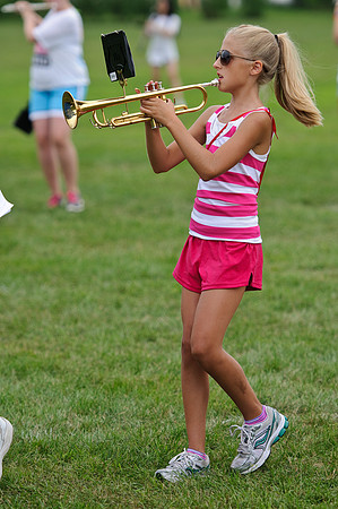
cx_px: 169
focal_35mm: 218
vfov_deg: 9.5
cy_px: 254
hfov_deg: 6.3
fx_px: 3070
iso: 200
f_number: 2.8
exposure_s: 1/500
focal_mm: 145
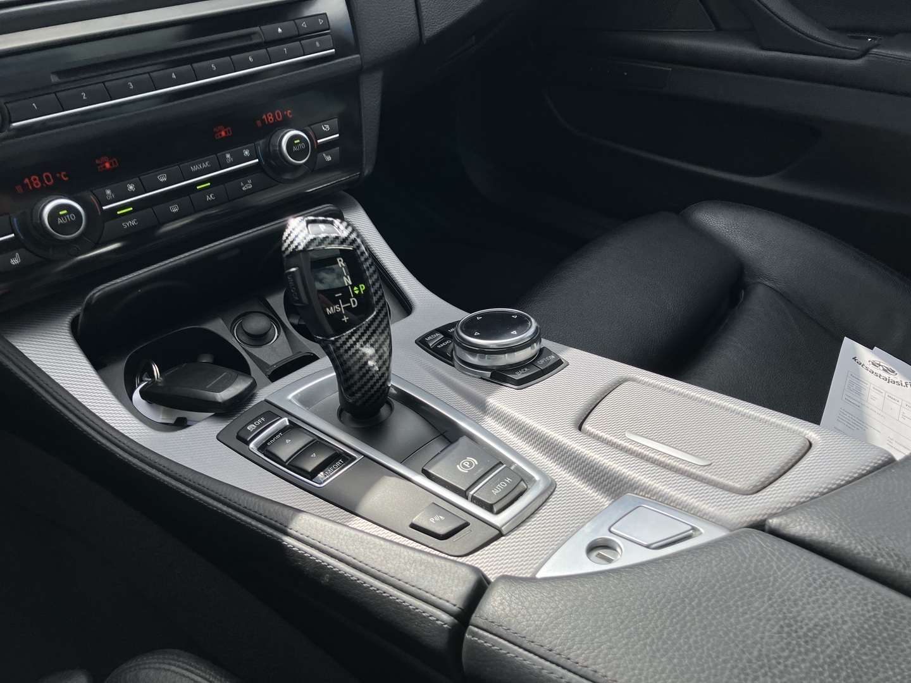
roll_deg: -1.3
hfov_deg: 63.4
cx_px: 456
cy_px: 342
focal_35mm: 28
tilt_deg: -37.2
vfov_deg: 49.7
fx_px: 737
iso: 32
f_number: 1.8
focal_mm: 3.99
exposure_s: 1/810
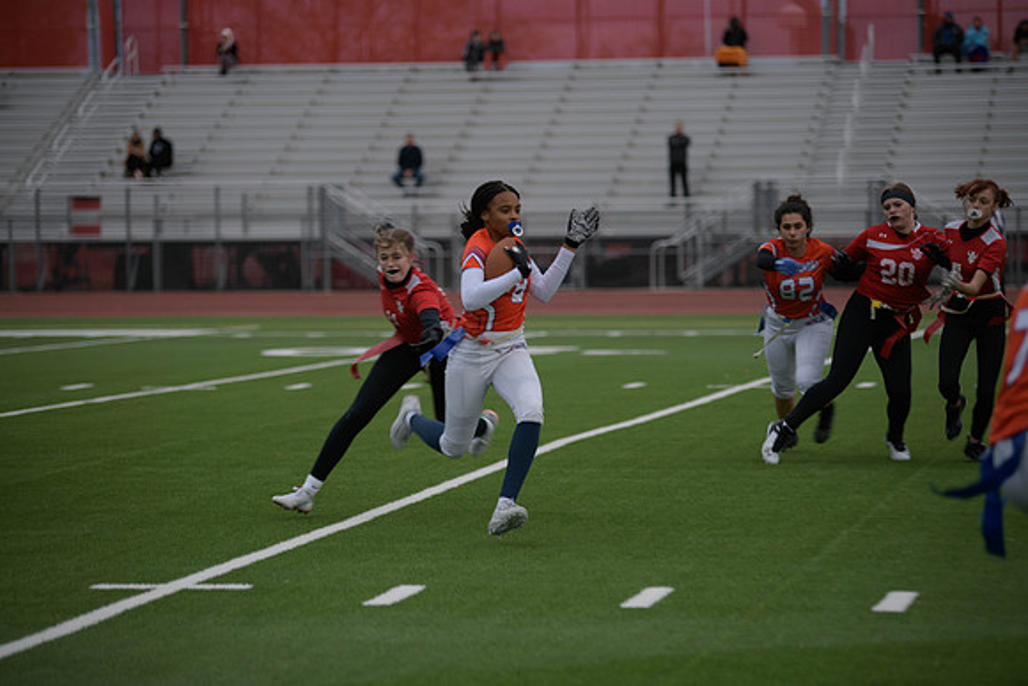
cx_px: 514
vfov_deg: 9.2
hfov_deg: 13.7
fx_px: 4284
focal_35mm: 150
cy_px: 343
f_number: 2.8
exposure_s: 1/200
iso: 140
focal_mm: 150
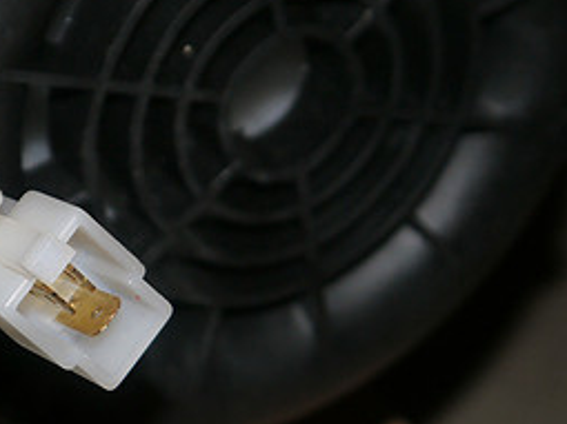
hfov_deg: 14.8
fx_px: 2161
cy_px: 272
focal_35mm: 132
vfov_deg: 11.2
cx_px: 78
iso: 160
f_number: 4.9
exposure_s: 1/60
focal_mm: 29
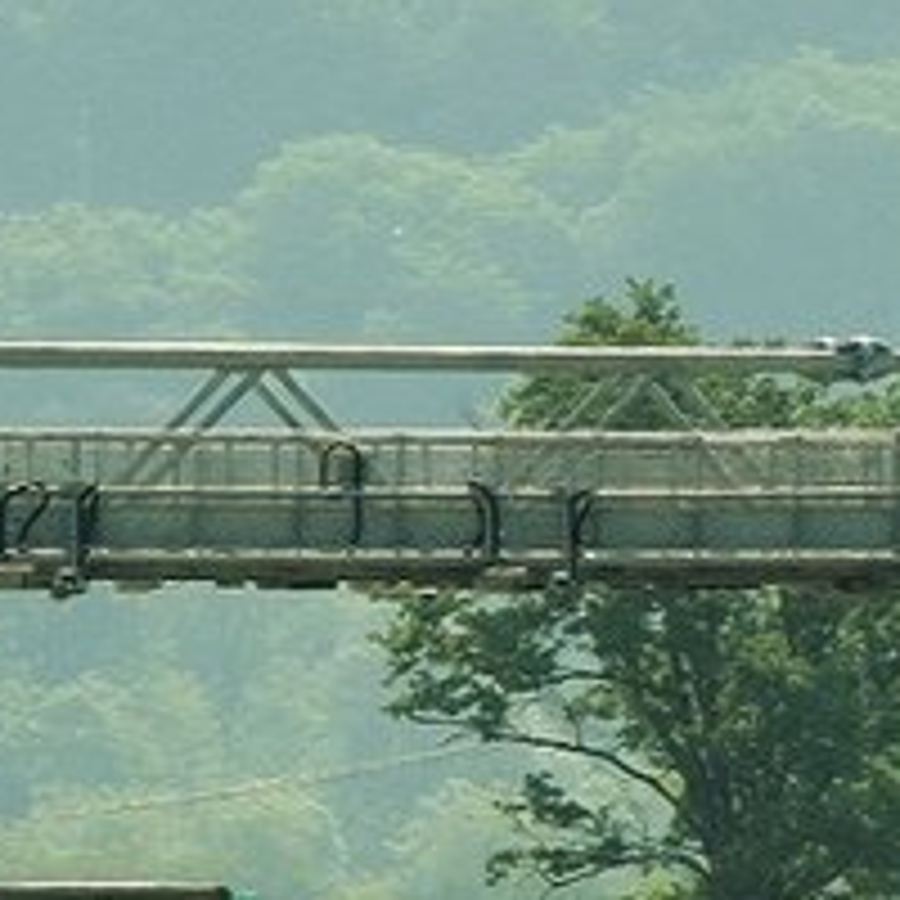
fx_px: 8266
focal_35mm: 281
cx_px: 1170
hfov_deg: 6.2
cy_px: 812
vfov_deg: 6.2
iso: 200
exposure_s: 1/640
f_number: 13
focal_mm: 80
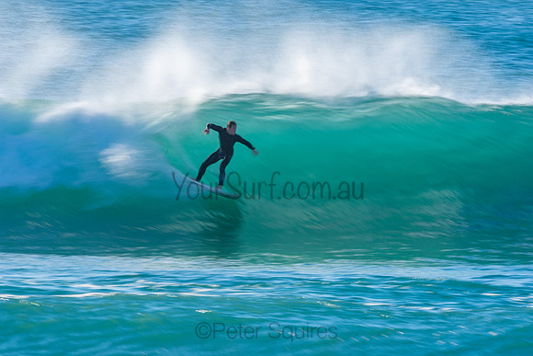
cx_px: 266
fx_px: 11106
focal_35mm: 750
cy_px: 178
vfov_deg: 1.8
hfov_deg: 2.7
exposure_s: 1/25
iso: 100
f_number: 25
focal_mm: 500
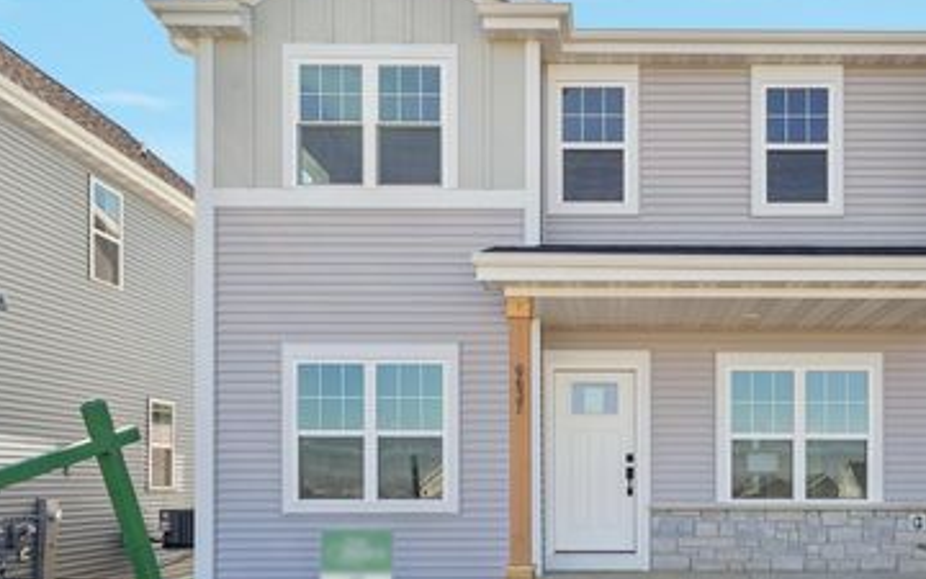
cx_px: 622
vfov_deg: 37.3
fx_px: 858
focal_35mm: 34
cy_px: 266
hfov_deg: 55.4
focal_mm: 24
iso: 100
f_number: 8
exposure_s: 1/200
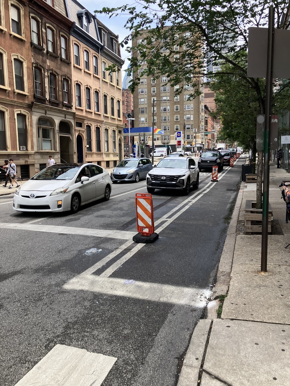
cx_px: 145
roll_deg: +1.1
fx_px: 313
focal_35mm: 28
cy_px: 193
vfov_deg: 63.4
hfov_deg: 49.7
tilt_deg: -5.2
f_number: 1.8
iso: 32
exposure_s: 1/972
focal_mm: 3.99
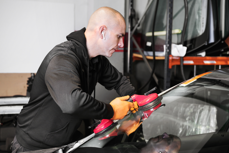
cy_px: 76
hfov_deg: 39.6
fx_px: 318
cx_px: 114
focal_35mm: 50
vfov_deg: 27.0
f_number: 3.2
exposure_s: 1/200
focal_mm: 50
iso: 640
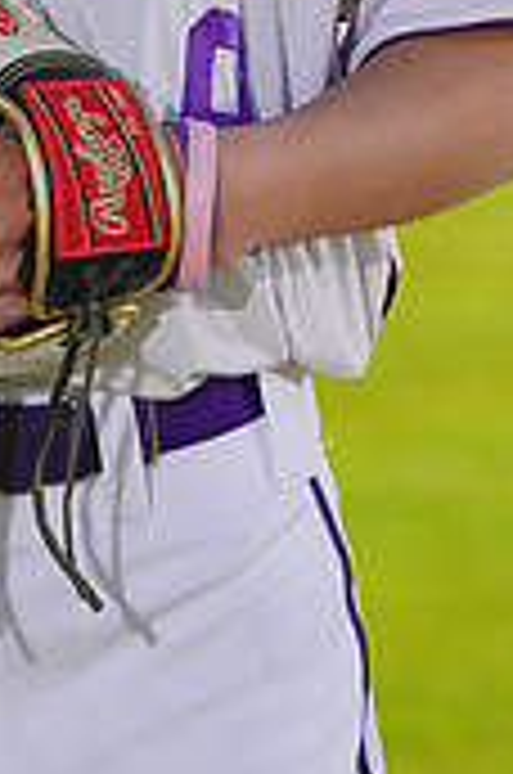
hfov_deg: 1.5
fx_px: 19014
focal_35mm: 886
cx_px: -2
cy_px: -495
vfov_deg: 2.3
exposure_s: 1/250
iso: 100
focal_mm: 262
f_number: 9
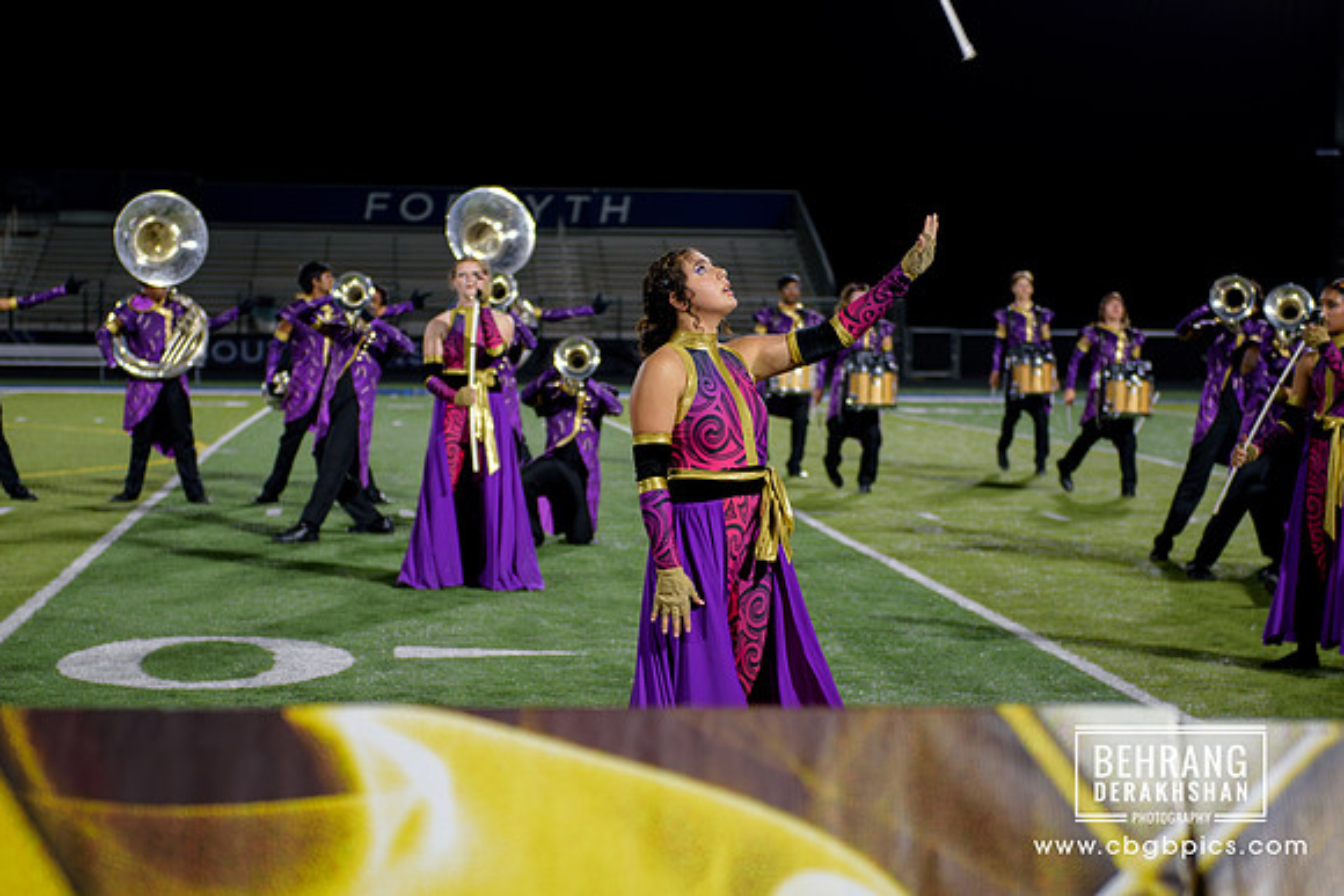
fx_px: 3104
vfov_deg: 16.4
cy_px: 525
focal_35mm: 83
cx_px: 672
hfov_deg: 24.4
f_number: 2.8
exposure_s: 1/400
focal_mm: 66
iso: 1000
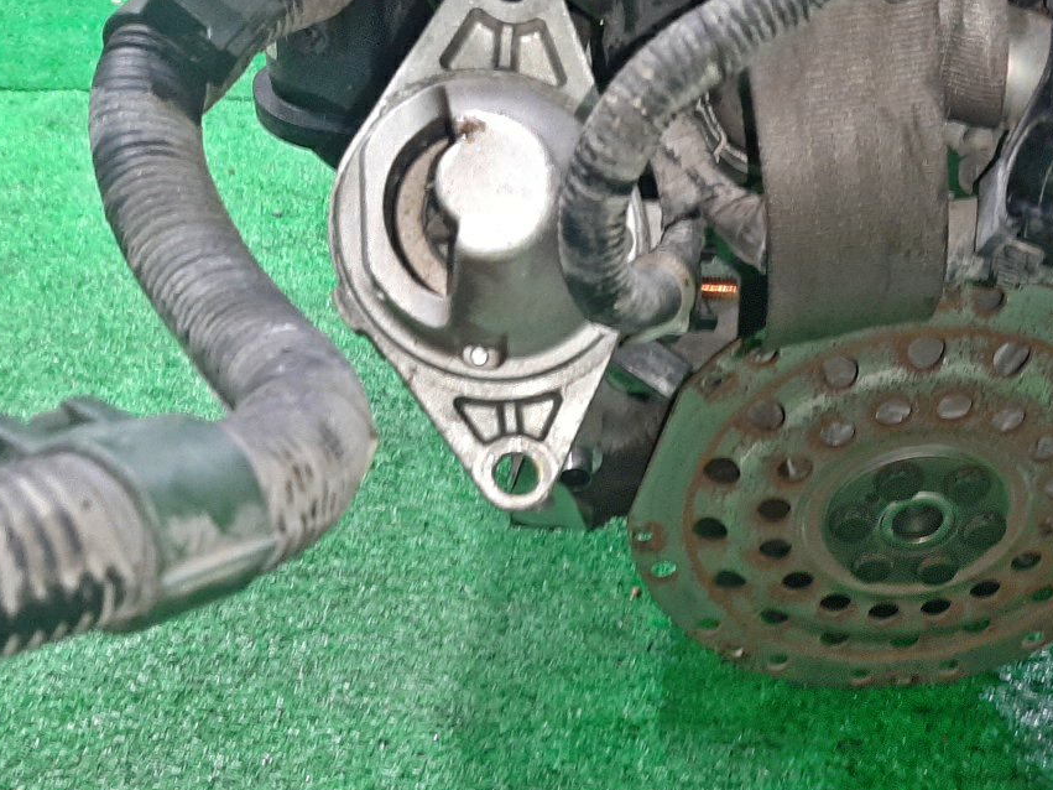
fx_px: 1338
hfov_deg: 41.4
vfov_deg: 32.2
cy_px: 606
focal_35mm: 44
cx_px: 820
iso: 211
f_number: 1.7
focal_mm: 3.93
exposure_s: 1/33
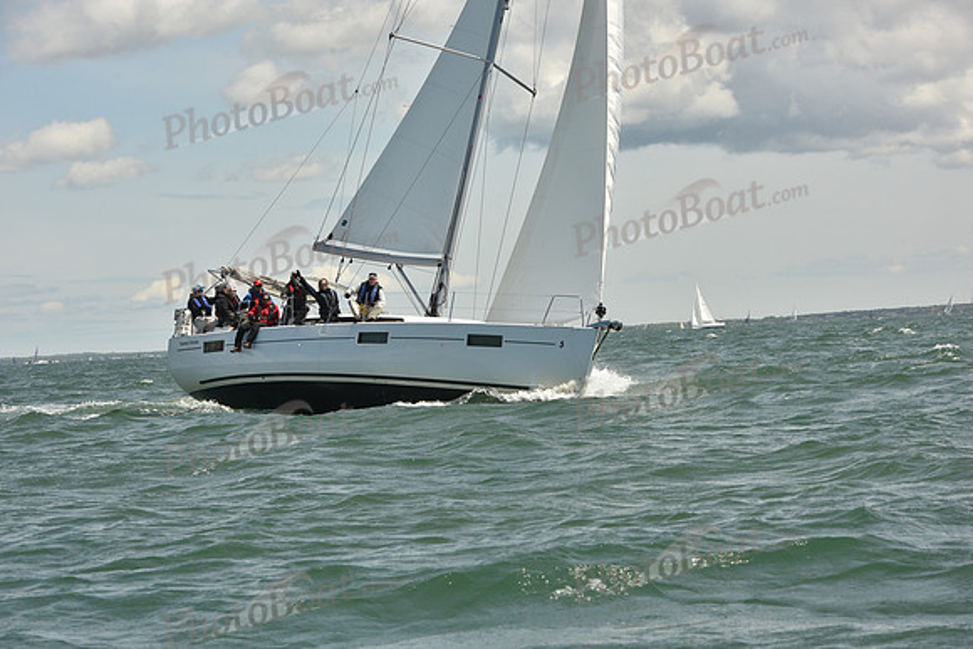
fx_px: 3649
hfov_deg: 15.2
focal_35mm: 135
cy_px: 324
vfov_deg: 10.2
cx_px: 486
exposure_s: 1/800
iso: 320
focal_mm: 135
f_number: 11
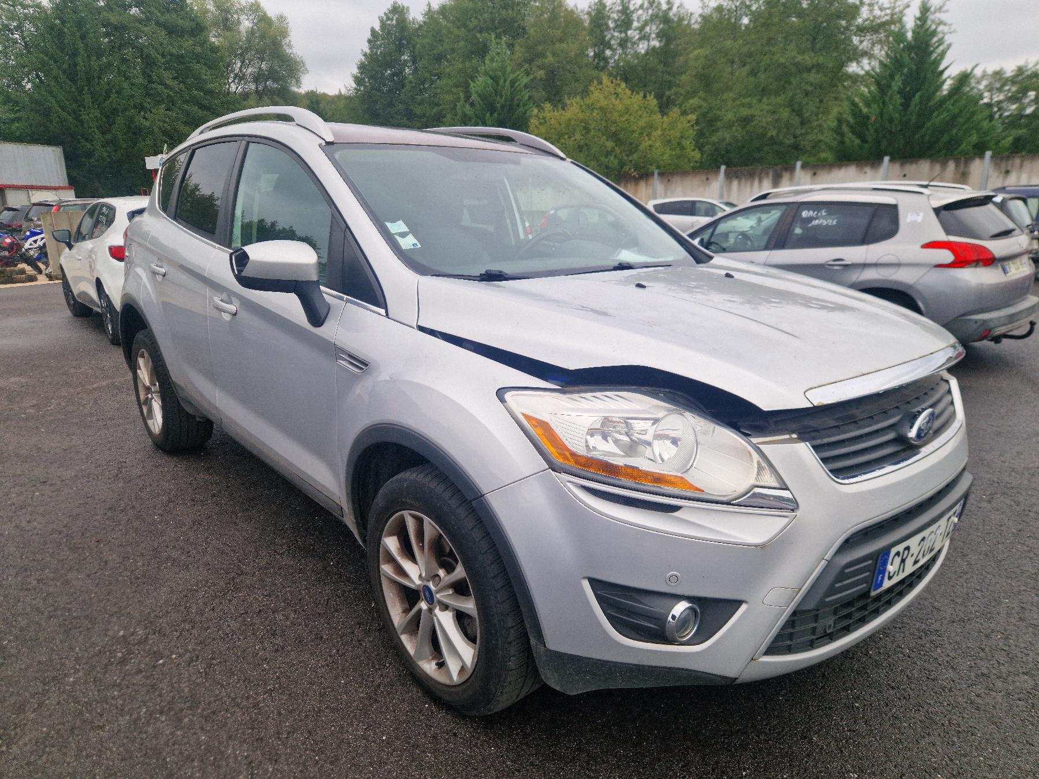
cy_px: 390
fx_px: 690
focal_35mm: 23
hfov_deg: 73.9
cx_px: 520
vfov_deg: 58.9
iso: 50
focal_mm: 5.4
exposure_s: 1/118
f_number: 1.8
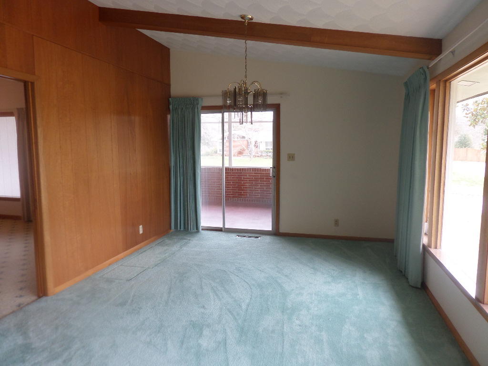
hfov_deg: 71.6
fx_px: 338
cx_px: 244
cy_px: 183
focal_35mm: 24
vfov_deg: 56.8
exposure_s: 1/30
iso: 80
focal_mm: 4.3
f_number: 3.1
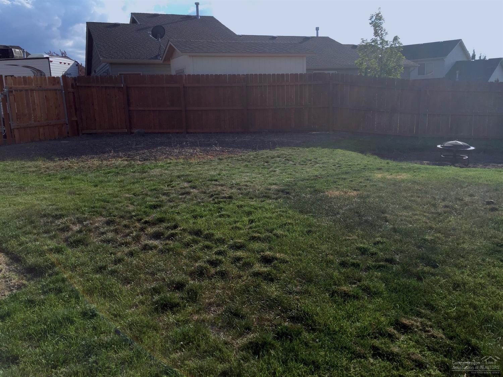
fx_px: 421
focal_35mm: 29
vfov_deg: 48.2
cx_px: 252
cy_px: 188
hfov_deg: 61.7
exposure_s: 1/1364
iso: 32
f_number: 2.2
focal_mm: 4.15
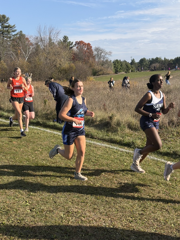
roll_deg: +0.5
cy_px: 120
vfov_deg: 39.7
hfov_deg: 30.3
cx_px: 90
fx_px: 333
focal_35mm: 48
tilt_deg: -9.0
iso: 64
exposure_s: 1/2865
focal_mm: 6.76
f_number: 1.78
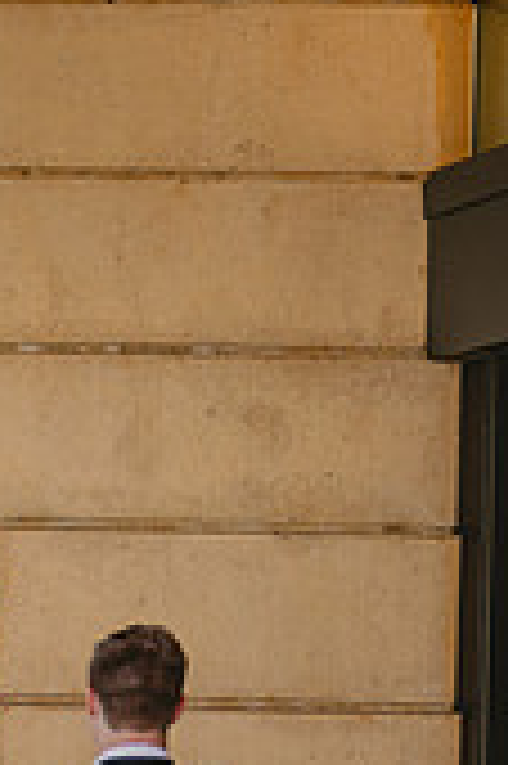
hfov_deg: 9.6
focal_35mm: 140
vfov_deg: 14.3
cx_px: -133
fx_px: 2969
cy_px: 837
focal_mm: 53
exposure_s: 1/1600
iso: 800
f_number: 2.8
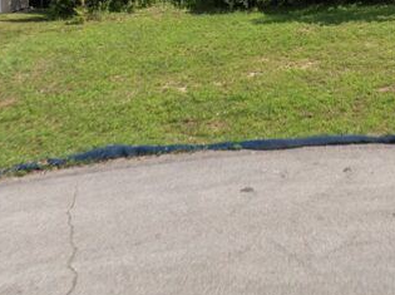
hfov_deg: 31.1
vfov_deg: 22.2
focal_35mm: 61
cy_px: -55
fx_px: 695
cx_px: 307
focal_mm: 12.29
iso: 200
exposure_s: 1/200
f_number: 4.5
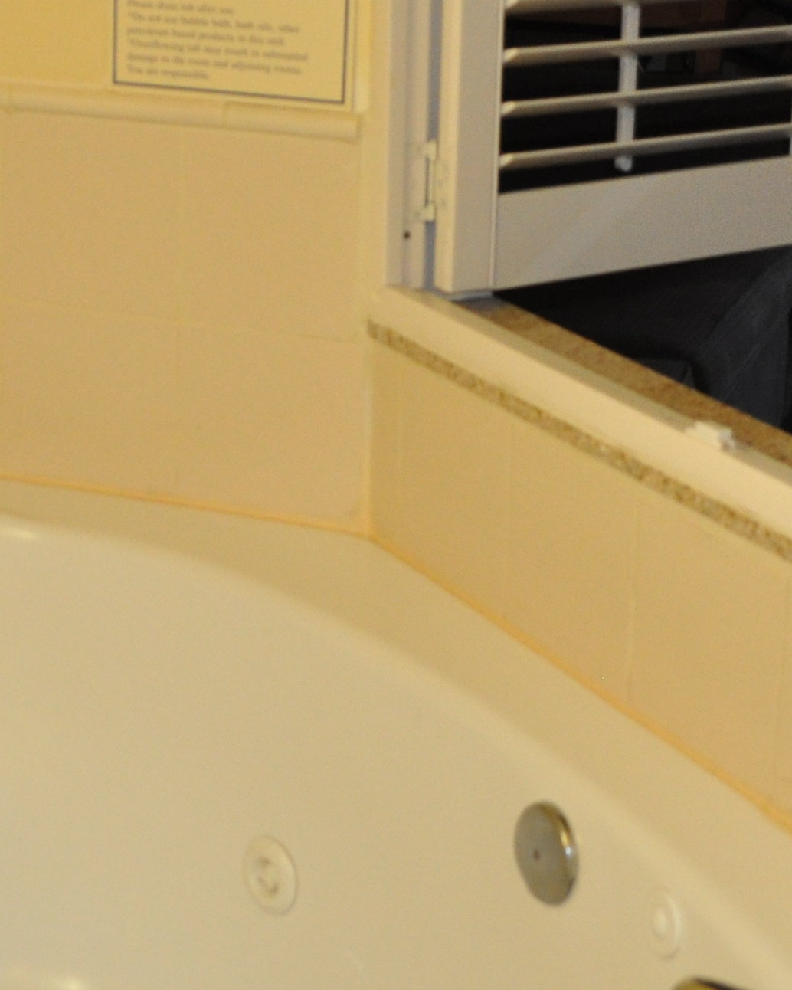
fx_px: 2461
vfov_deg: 22.7
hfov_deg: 17.8
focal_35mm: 84
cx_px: -13
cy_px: 424
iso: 800
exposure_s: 1/60
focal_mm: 18
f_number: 3.5
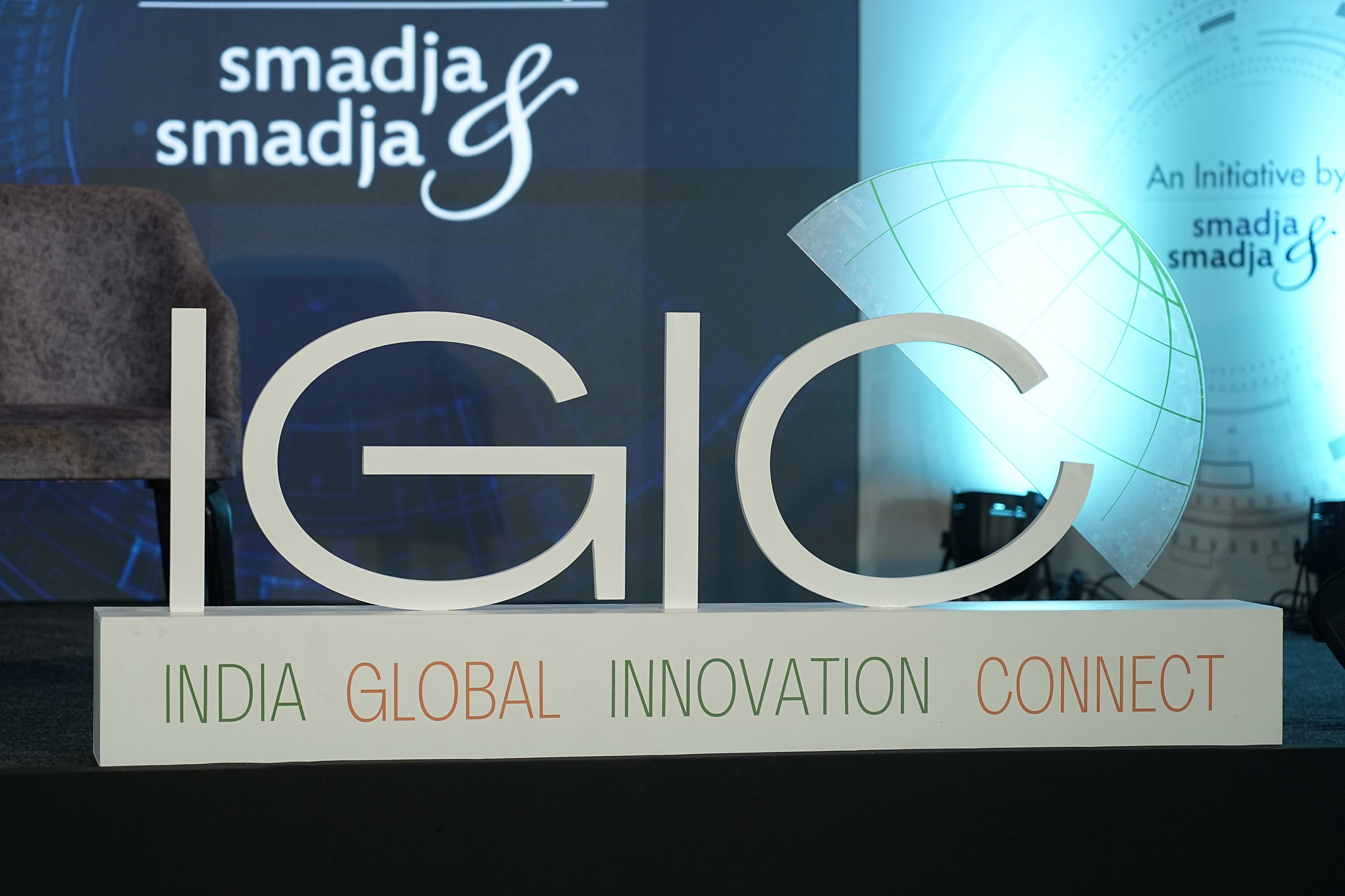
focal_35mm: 105
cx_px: 672
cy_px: 448
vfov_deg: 13.0
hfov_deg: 19.5
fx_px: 3923
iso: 1000
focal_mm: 105
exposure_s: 1/160
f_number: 4
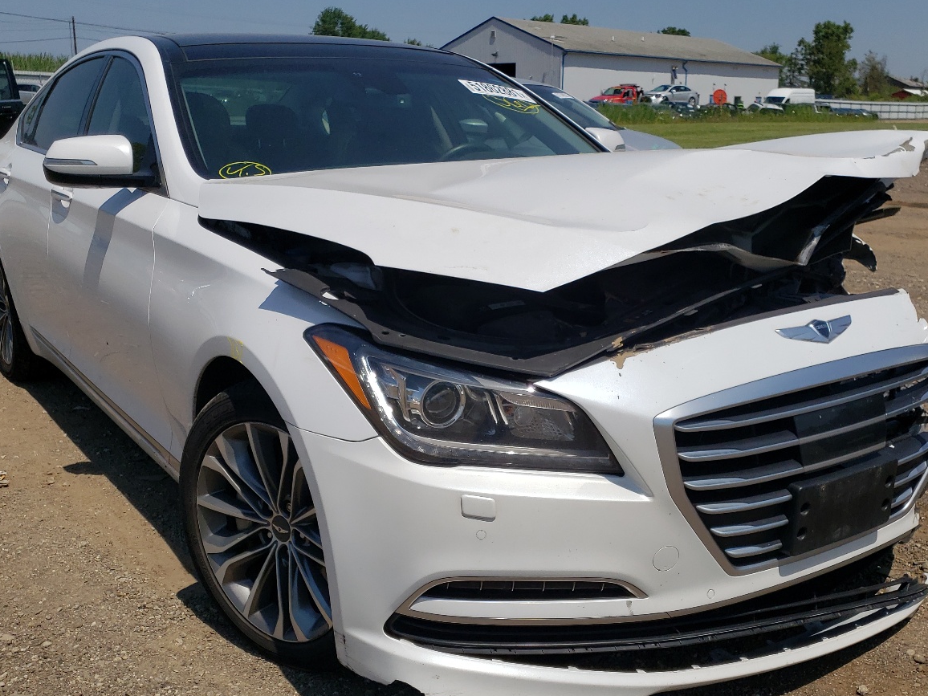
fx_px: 965
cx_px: 519
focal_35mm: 36
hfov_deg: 51.2
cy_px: 401
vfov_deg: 39.6
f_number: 1.5
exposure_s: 1/10000
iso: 51
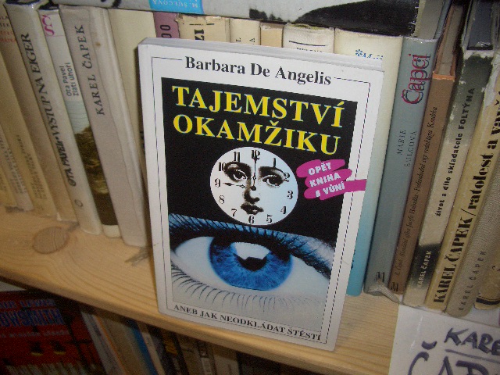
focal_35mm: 35
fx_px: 506
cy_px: 188
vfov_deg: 40.7
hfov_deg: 52.6
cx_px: 250
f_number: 2.6
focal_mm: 5.8
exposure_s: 1/60
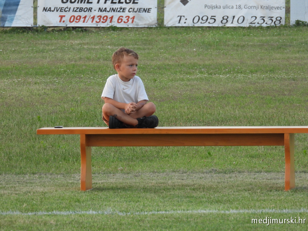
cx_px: 154
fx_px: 4742
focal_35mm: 533
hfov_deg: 3.7
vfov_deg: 2.8
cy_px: 116
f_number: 5
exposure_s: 1/250
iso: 360
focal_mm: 95.8
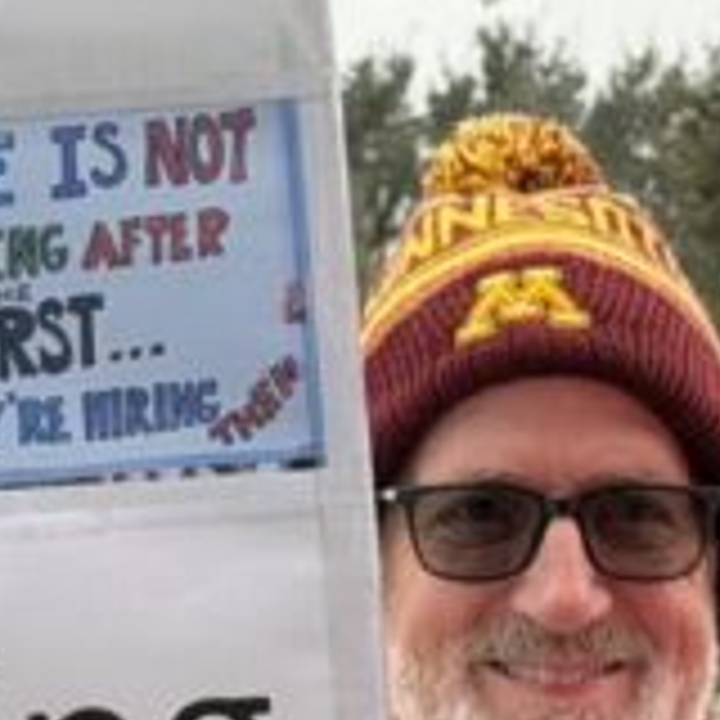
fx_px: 4989
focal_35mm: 212
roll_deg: +1.2
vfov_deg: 8.2
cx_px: 1048
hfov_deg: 8.1
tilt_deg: -0.4
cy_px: 810
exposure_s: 1/388
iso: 64
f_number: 1.78
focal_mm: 6.76
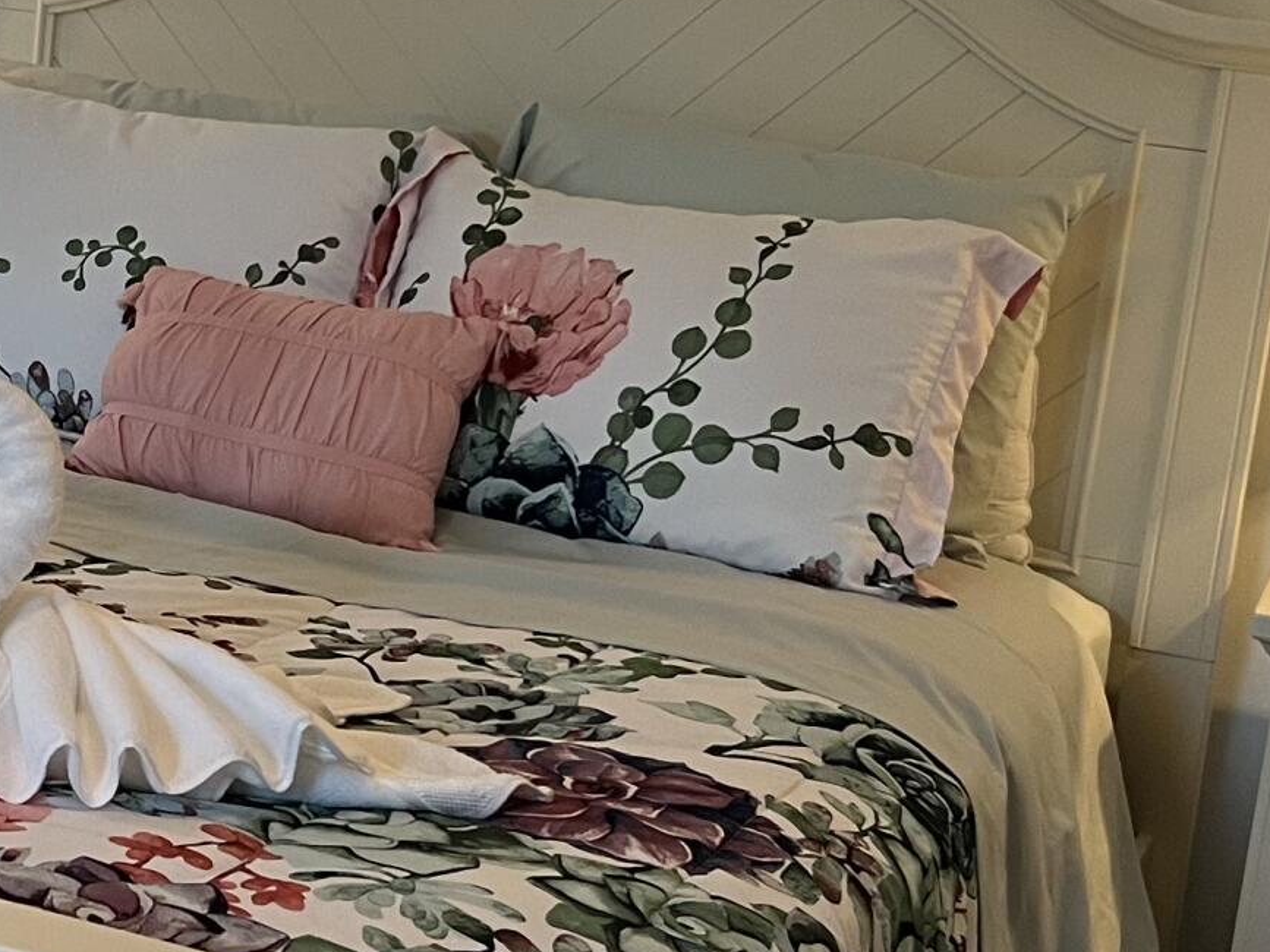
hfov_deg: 21.1
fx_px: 3301
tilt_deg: -10.8
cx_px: 34
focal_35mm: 90
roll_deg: -5.5
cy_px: 385
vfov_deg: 16.4
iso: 125
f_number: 1.5
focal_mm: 5.7
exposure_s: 1/60
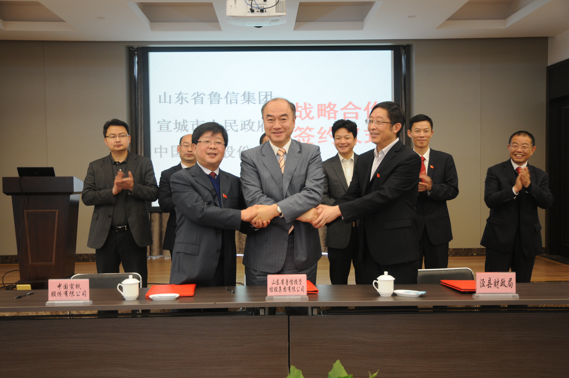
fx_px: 616
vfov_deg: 34.1
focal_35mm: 39
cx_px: 284
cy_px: 189
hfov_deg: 49.6
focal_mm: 26
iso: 400
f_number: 4.2
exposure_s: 1/25
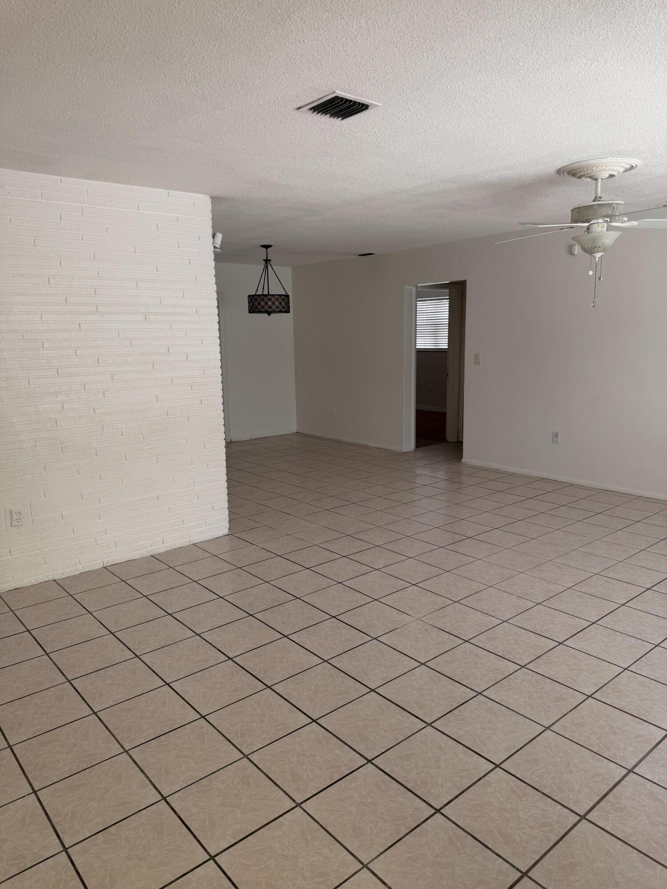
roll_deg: +1.9
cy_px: 444
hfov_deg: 56.8
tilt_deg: -9.4
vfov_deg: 71.6
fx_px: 617
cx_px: 334
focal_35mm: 24
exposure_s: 1/121
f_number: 1.78
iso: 64
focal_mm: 6.76
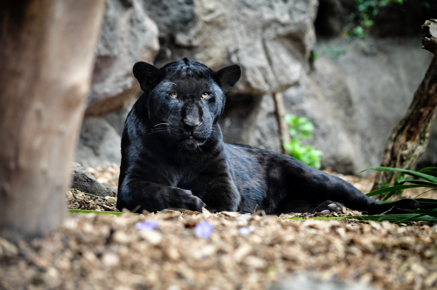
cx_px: 218
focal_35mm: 270
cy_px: 145
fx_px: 3273
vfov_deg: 5.1
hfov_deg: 7.6
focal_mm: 180
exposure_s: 1/60
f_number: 5
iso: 320
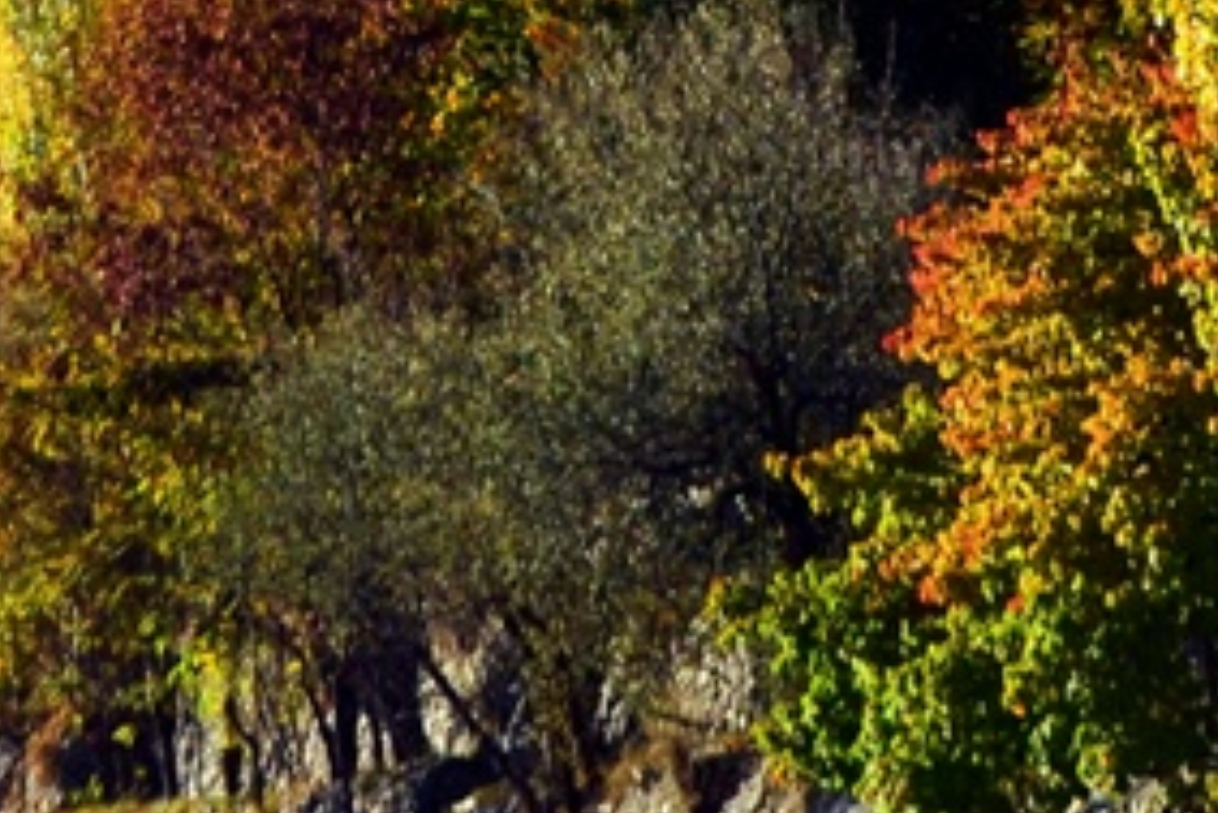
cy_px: -241
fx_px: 3554
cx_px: 654
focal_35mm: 105
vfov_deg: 12.6
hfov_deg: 19.4
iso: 400
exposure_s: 1/250
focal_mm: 22
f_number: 10
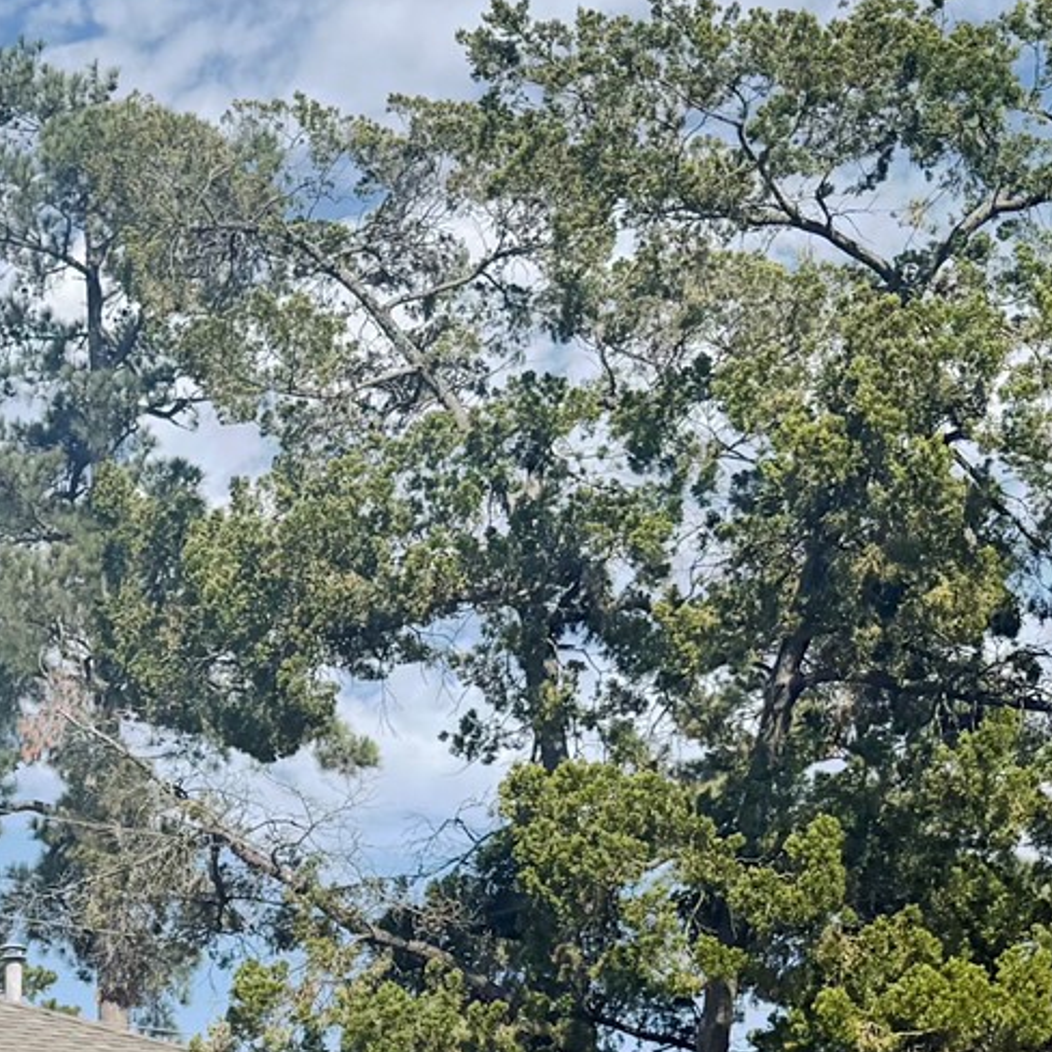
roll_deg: +0.1
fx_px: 3060
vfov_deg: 18.4
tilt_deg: +4.3
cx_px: -155
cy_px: 1283
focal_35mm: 89
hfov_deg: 18.6
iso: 80
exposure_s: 1/5319
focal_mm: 6.76
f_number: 1.78
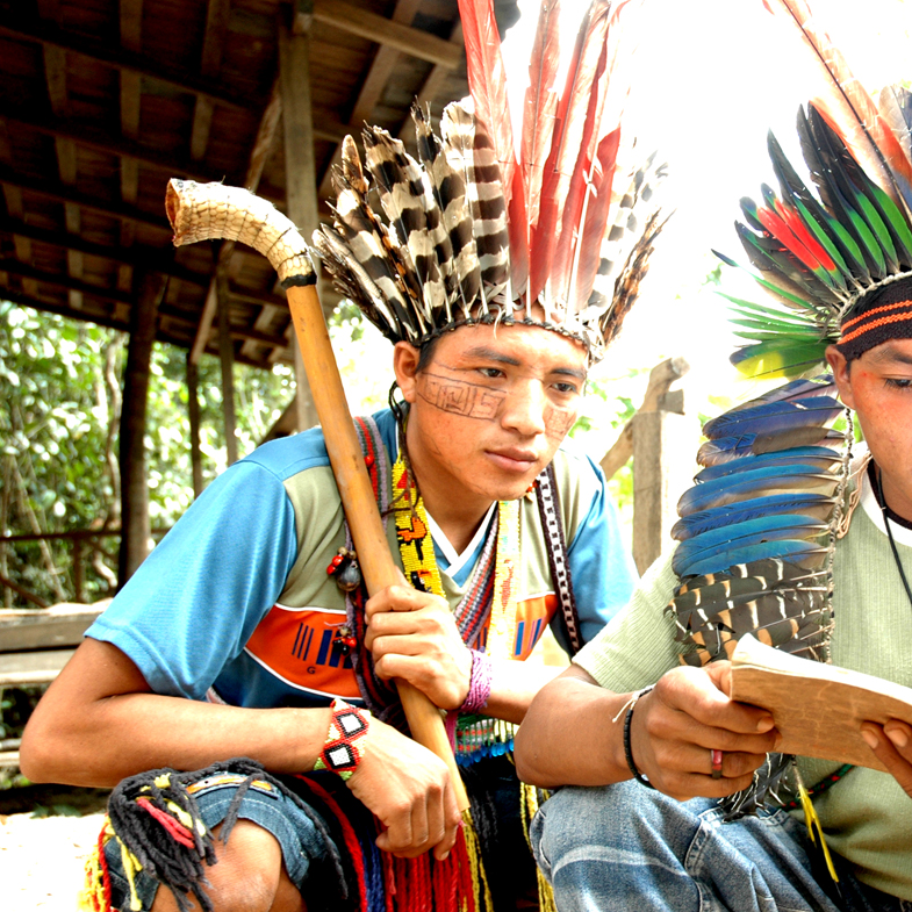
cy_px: 462
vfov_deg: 34.9
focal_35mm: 49
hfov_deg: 34.1
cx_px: 696
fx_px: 1450
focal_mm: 25
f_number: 5
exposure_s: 1/40
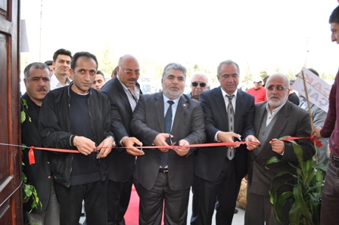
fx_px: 282
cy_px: 112
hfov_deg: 62.0
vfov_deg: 43.5
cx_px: 170
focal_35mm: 30
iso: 320
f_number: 3.8
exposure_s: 1/200
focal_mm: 20
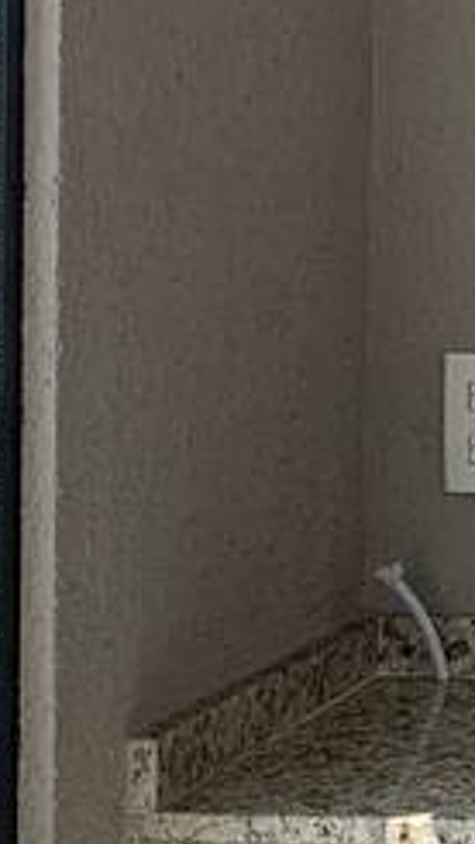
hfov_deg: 8.7
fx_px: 2796
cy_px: 324
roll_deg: -1.4
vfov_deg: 17.1
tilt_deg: -2.5
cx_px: 1177
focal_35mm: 125
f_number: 1.8
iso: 25
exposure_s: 1/358
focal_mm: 4.25
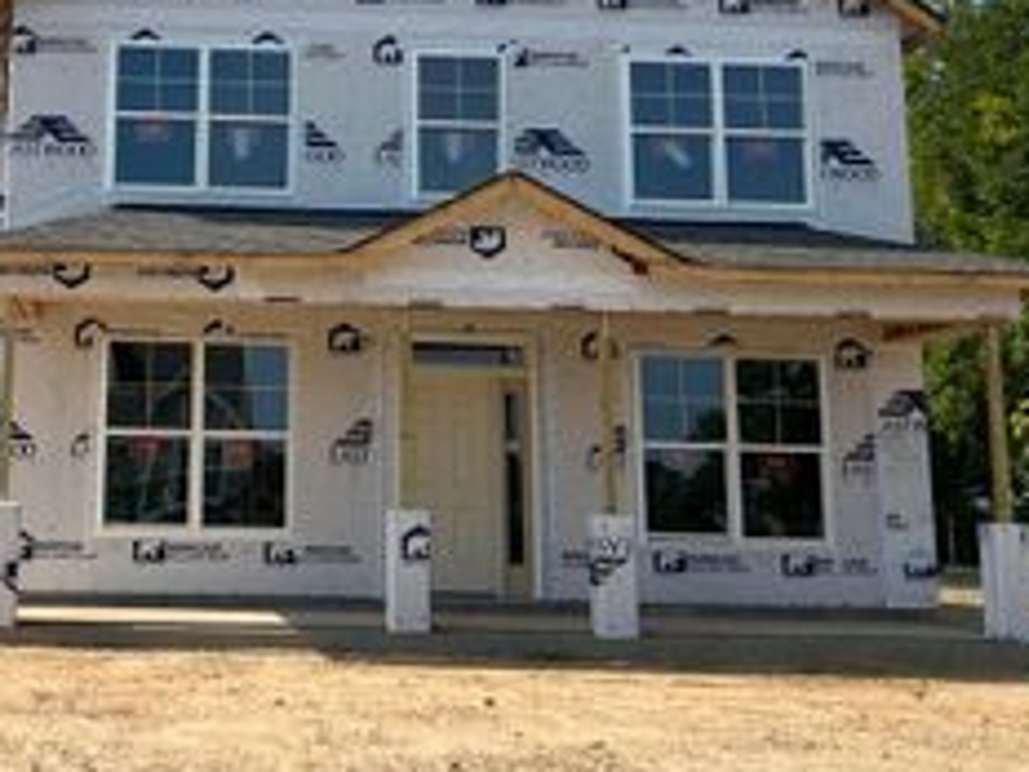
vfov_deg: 25.7
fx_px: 1665
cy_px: 162
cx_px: 213
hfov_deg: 33.4
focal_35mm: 56
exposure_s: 1/5882
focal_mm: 5.7
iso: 50
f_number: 1.5
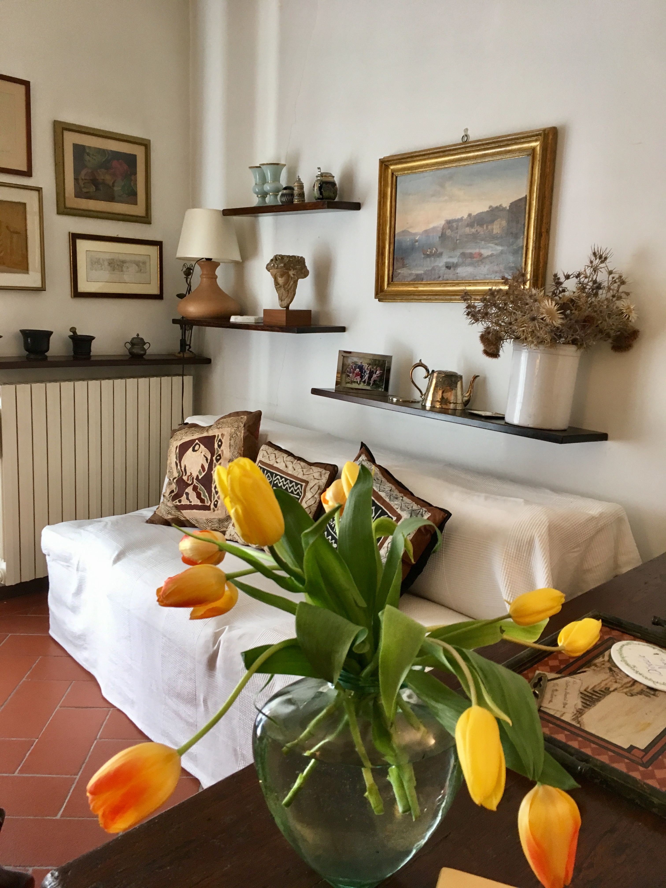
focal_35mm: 29
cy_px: 444
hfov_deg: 48.2
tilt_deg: -12.7
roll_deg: -2.3
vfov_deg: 61.7
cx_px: 333
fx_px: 744
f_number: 2.2
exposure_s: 1/33
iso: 125
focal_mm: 4.15
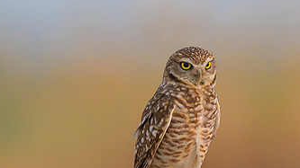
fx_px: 16142
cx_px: 207
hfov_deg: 1.1
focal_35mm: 2030
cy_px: 79
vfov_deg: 0.6
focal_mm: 560
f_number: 4
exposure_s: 1/200
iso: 1000
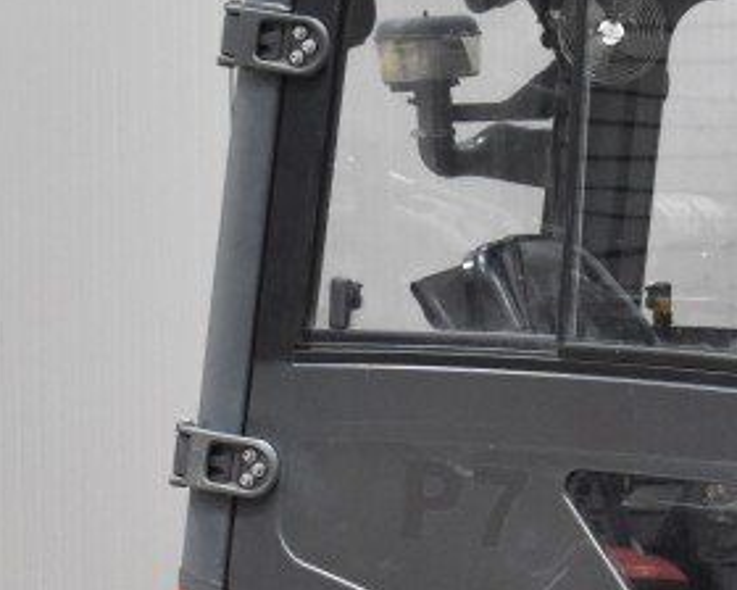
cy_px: 427
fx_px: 3556
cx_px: 1016
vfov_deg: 9.5
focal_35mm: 163
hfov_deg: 11.5
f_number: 5.6
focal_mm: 27
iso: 1600
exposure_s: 1/20
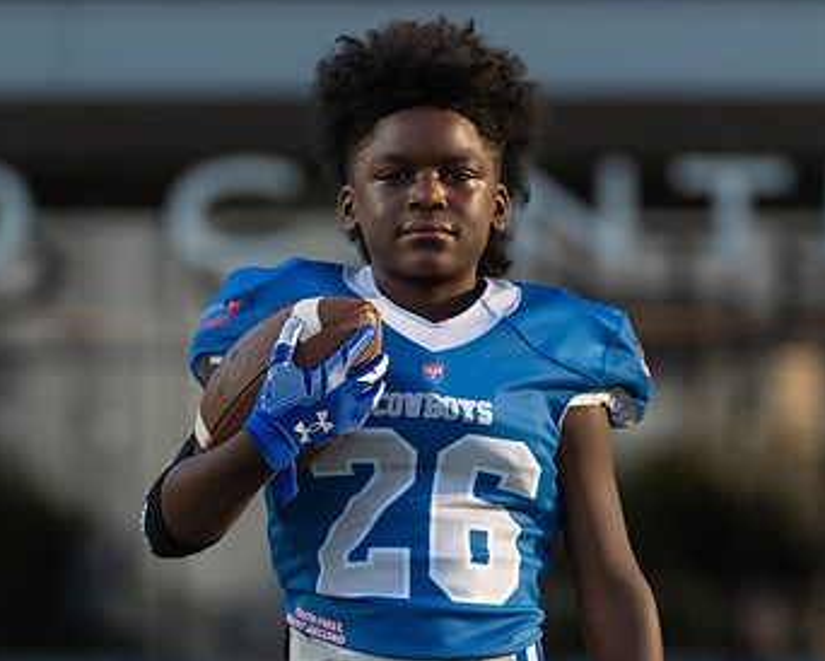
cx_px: 410
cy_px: 445
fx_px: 6328
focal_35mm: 259
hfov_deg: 7.5
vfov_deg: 6.0
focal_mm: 135
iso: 100
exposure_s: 1/640
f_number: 2.8
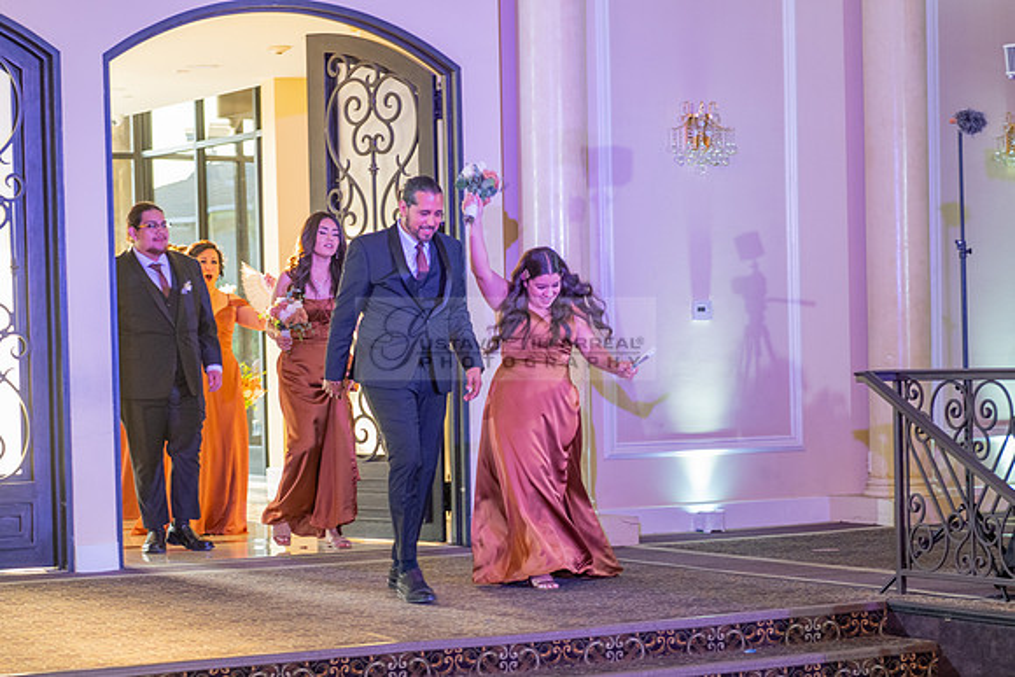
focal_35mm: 96
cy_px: 466
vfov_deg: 14.2
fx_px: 2720
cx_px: 508
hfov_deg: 21.1
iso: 800
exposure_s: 1/80
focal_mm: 70
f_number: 4
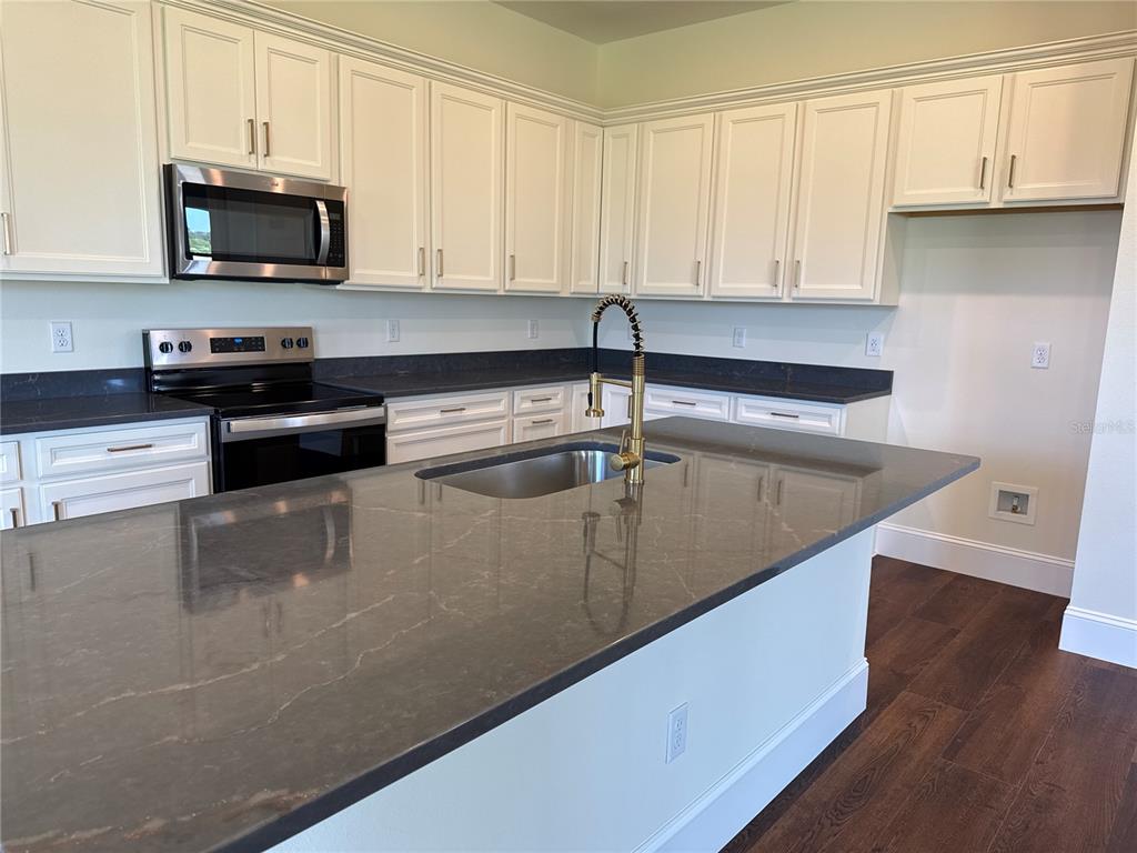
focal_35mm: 24
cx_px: 568
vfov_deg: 56.8
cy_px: 426
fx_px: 788
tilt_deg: -8.9
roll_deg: -1.0
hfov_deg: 71.6
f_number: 1.78
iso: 125
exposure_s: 1/120
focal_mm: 6.76
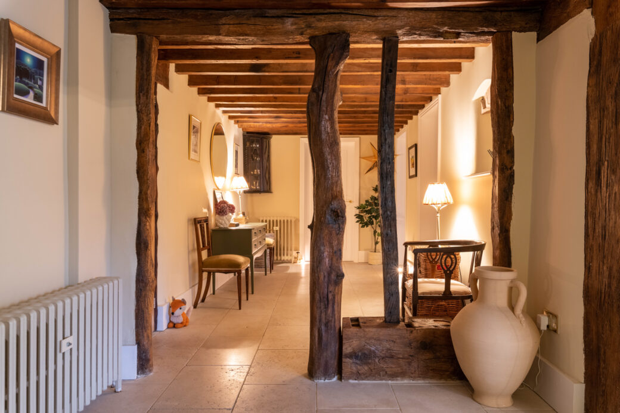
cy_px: 206
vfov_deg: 49.5
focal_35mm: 26
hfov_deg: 69.4
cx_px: 310
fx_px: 448
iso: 400
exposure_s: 1/1.67
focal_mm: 26
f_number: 8
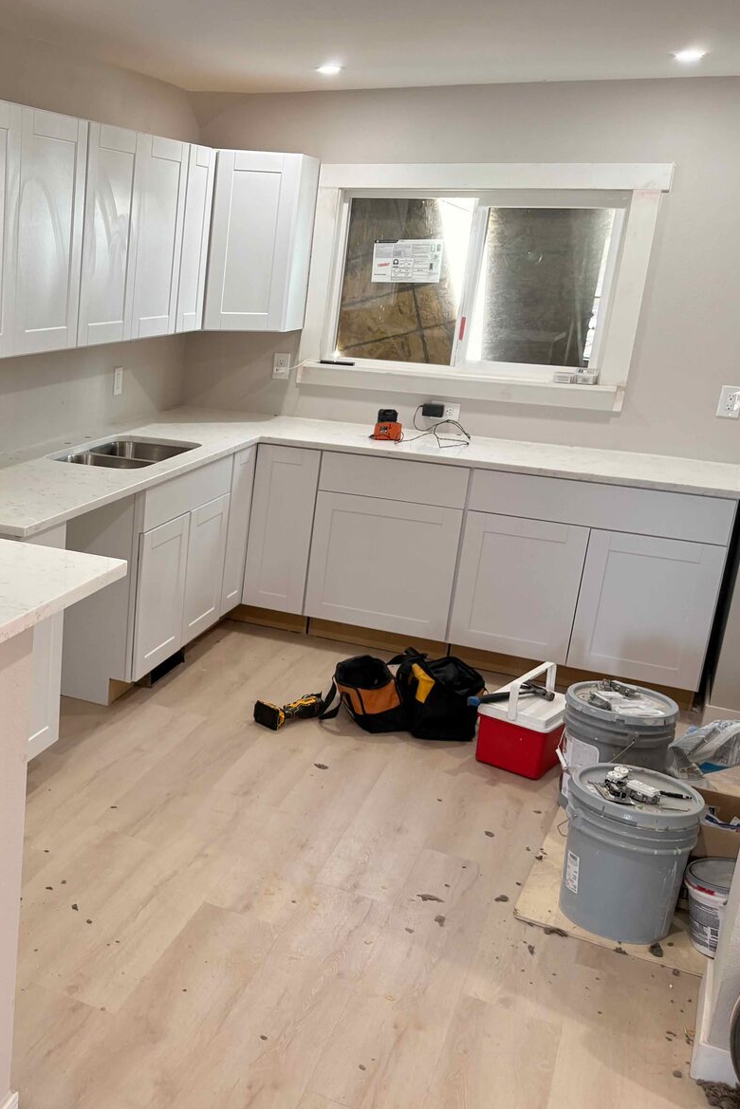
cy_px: 563
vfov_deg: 51.9
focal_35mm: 37
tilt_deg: -14.9
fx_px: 1140
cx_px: -2
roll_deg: -2.0
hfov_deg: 33.0
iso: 80
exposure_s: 1/60
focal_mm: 5.96
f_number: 1.6
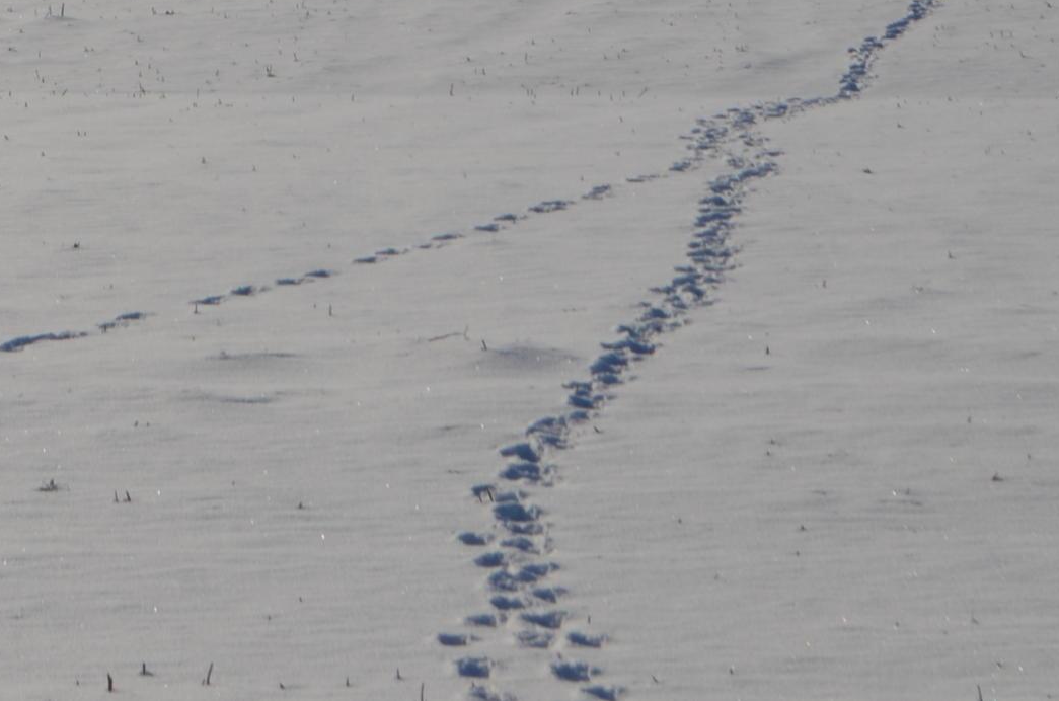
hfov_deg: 9.2
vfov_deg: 6.0
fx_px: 6575
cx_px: 183
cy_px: -304
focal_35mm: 224
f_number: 11
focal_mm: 52
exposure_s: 1/500
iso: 100
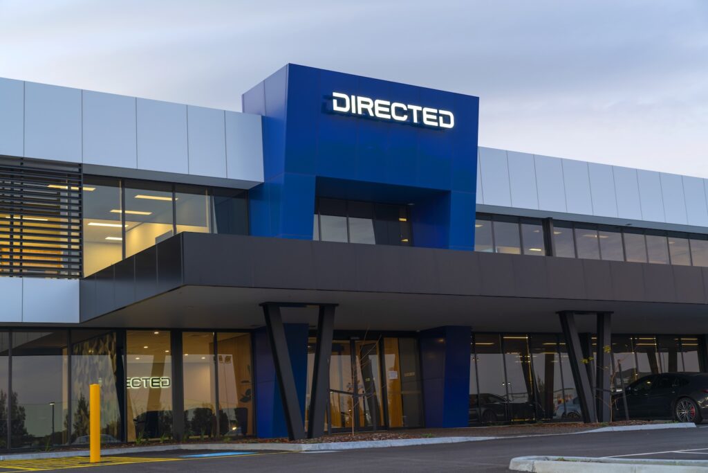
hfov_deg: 39.6
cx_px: 354
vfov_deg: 27.0
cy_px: 236
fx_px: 983
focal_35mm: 50
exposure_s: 1/20
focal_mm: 50
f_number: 4
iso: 125
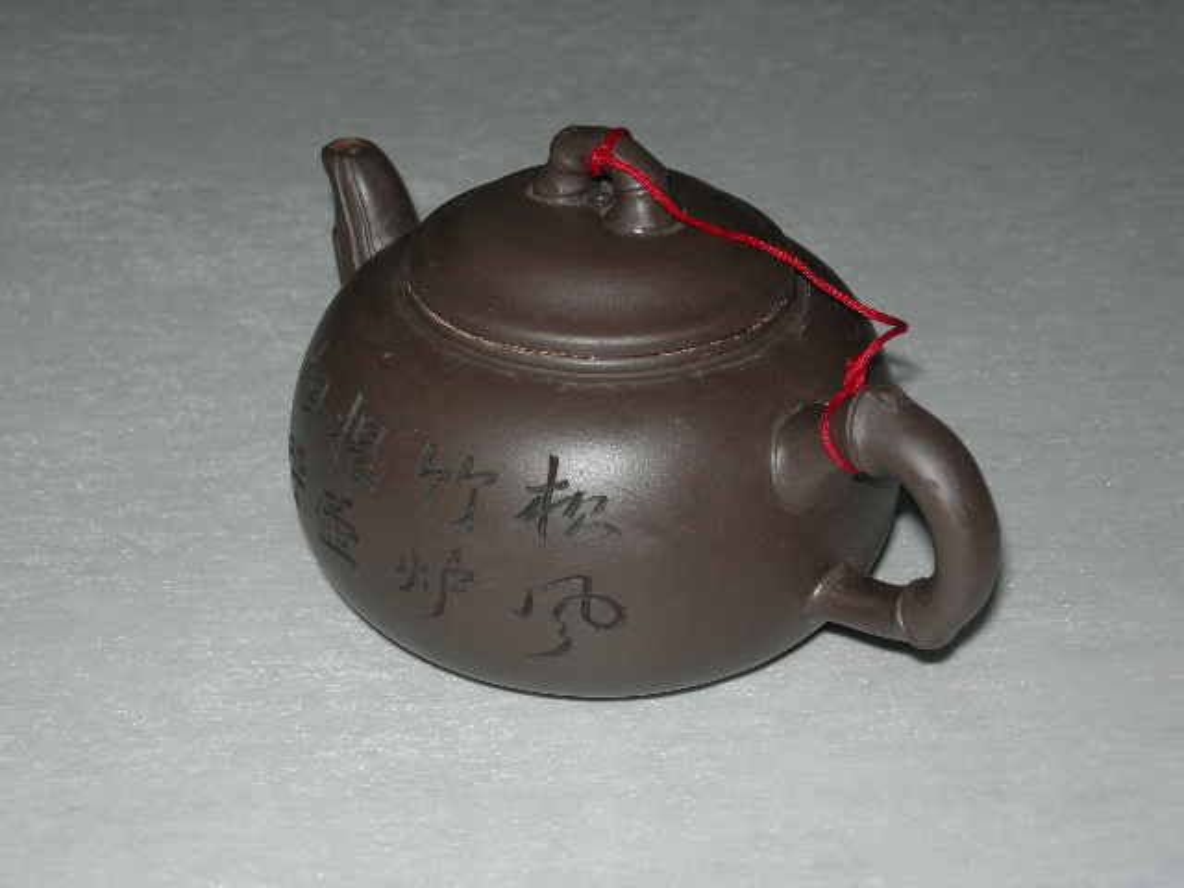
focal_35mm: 82
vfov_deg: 18.0
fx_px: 2805
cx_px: 592
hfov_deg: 23.8
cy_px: 444
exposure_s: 1/60.1
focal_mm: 17
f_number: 4
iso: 64
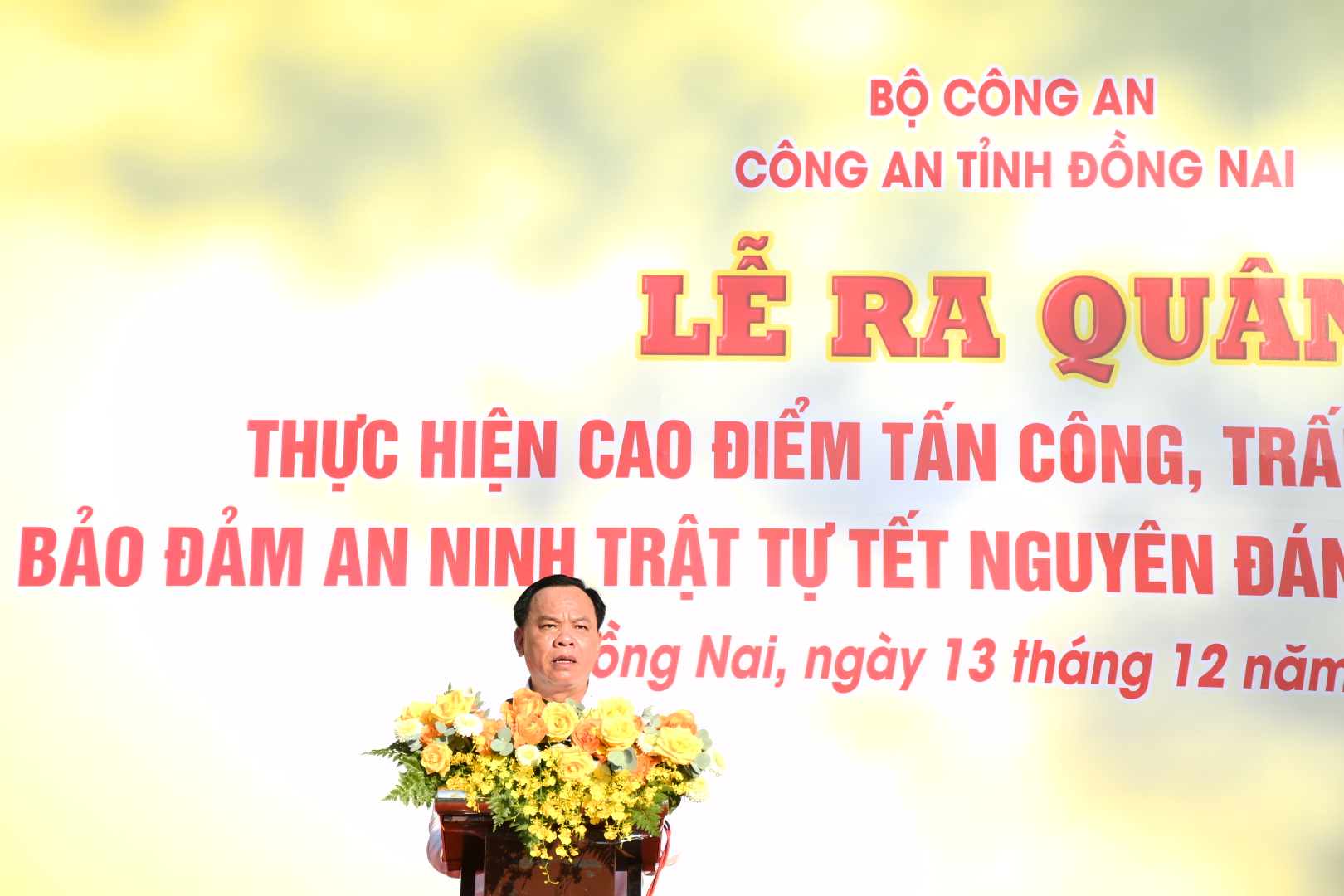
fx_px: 3360
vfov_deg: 15.2
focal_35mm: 90
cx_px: 672
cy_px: 448
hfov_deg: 22.6
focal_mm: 60
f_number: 5.6
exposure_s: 1/125
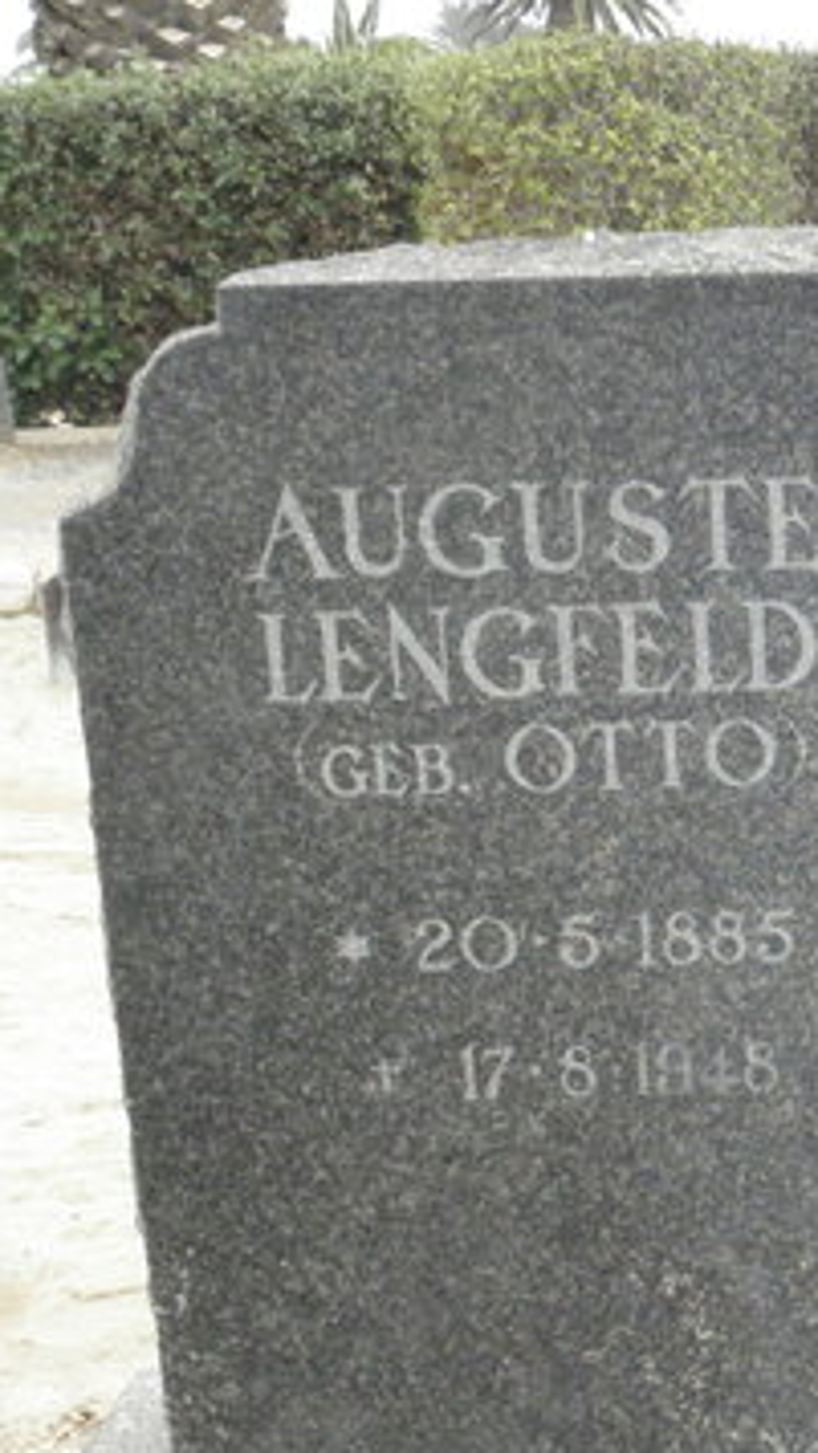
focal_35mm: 66
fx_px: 2543
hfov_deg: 17.3
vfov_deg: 31.8
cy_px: 826
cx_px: 1030
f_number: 6.3
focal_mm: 4.83
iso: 200
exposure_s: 1/200
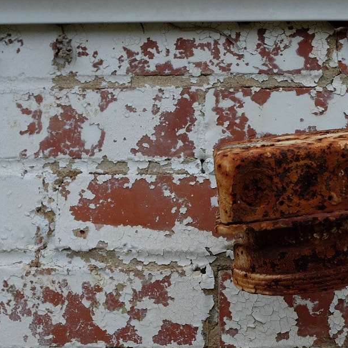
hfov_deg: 21.8
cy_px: 234
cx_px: 300
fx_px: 887
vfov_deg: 22.1
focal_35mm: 78
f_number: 5
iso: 200
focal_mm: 23
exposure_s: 1/150
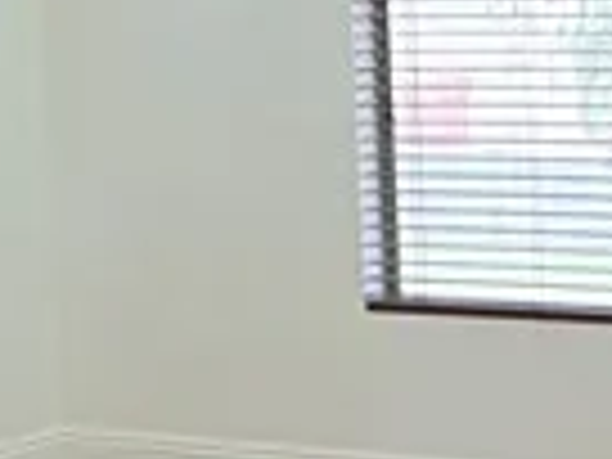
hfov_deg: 9.1
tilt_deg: +2.7
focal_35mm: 196
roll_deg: +1.3
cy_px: -256
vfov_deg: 7.4
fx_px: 3465
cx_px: -814
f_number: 1.6
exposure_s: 1/60
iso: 160
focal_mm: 5.96
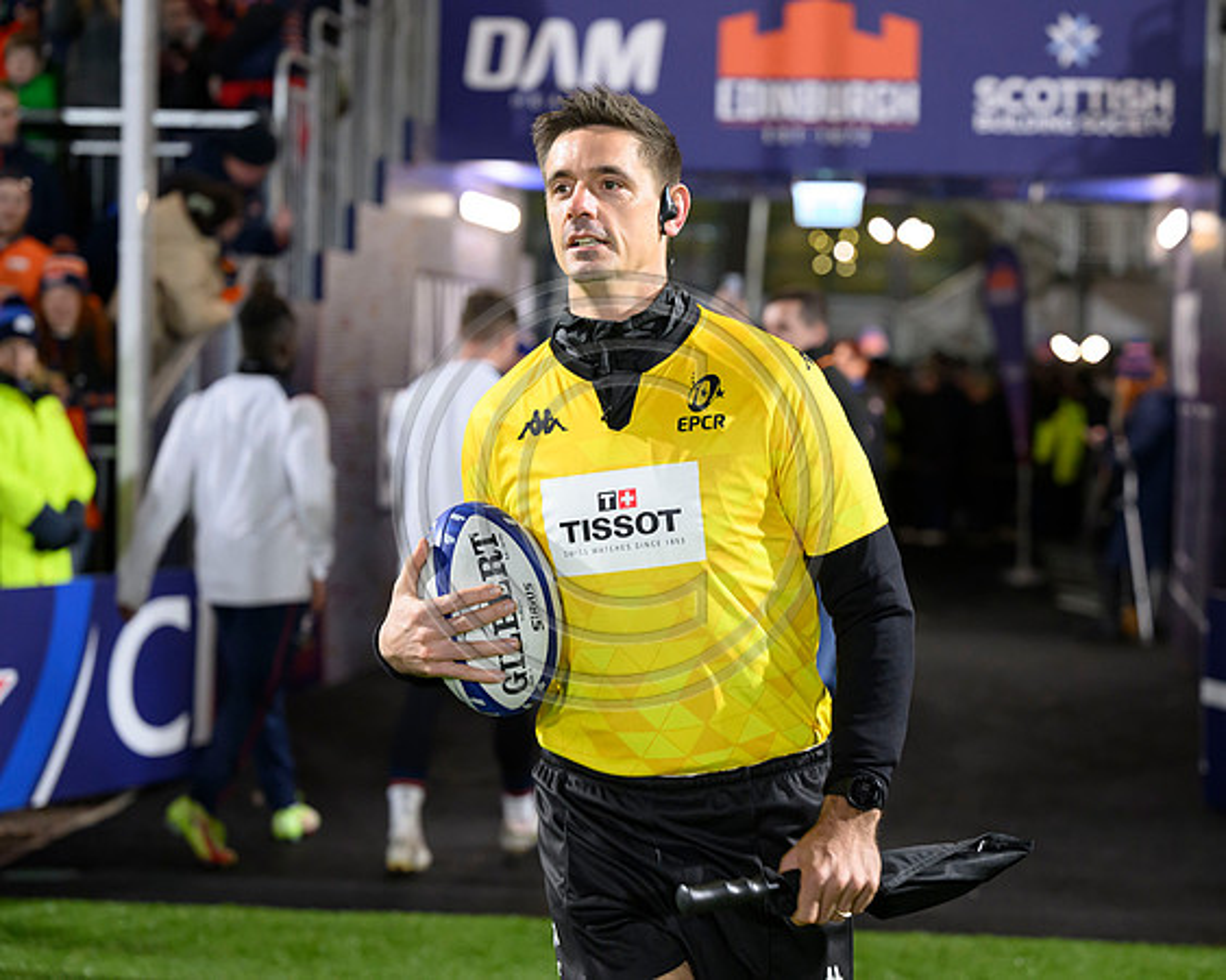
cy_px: 490
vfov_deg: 16.7
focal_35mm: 92
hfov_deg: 20.7
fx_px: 3348
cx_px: 735
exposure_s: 1/400
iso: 4000
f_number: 3.2
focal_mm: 82
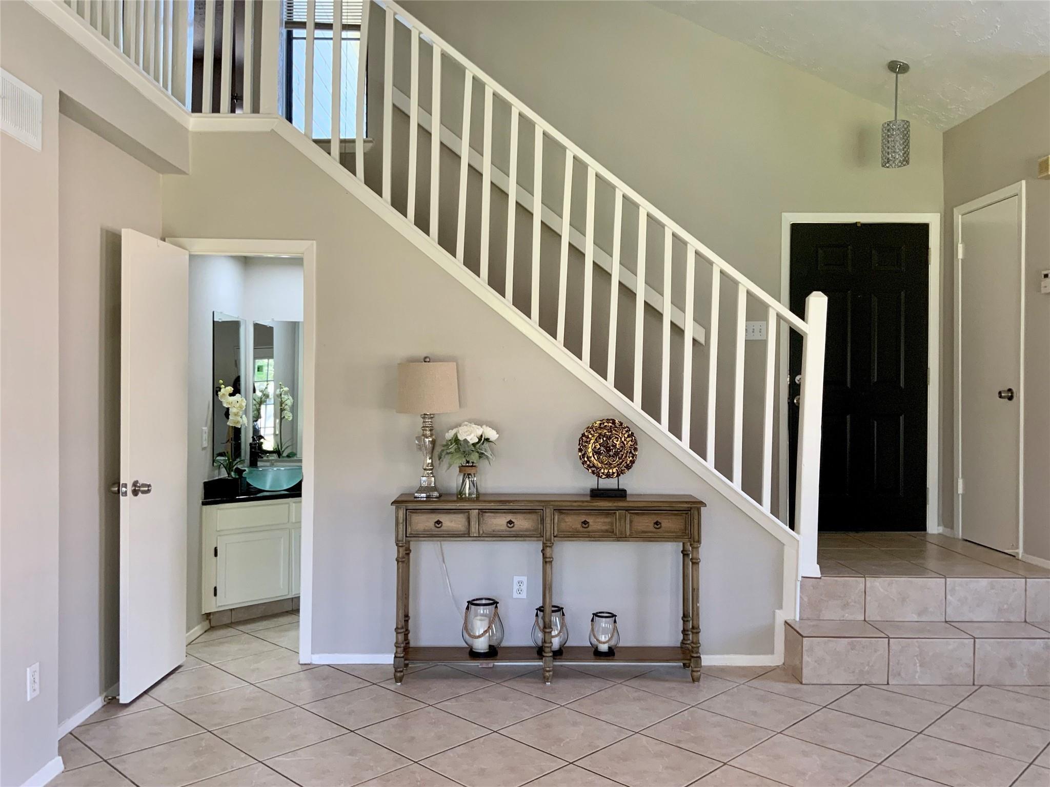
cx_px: 525
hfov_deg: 61.7
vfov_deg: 48.2
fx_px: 880
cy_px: 394
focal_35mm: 29
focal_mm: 3
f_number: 1.8
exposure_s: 1/60
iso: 80
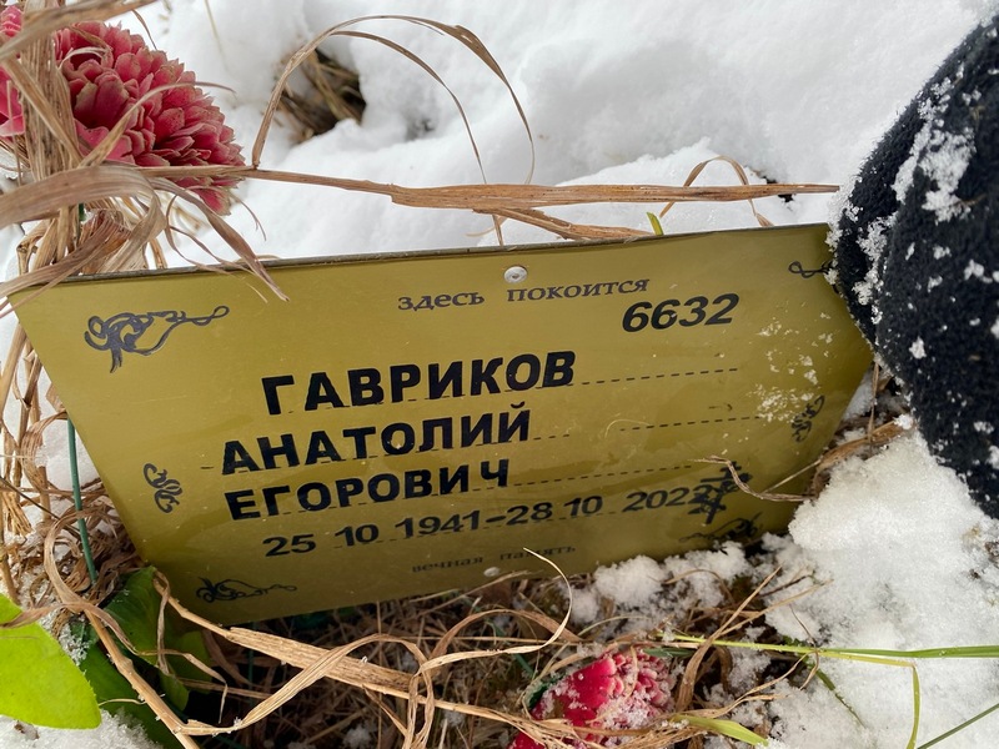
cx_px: 500
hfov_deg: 67.3
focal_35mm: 26
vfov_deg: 53.1
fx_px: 750
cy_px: 374
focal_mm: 4.25
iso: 40
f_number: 1.8
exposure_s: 1/121
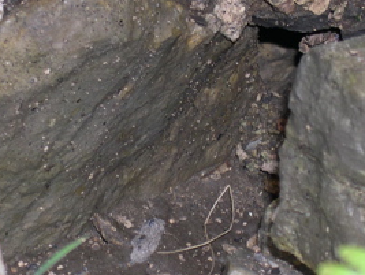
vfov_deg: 5.2
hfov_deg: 7.0
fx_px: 2999
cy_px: 209
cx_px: 90
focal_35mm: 284
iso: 100
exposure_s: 1/60
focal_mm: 24
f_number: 4.9
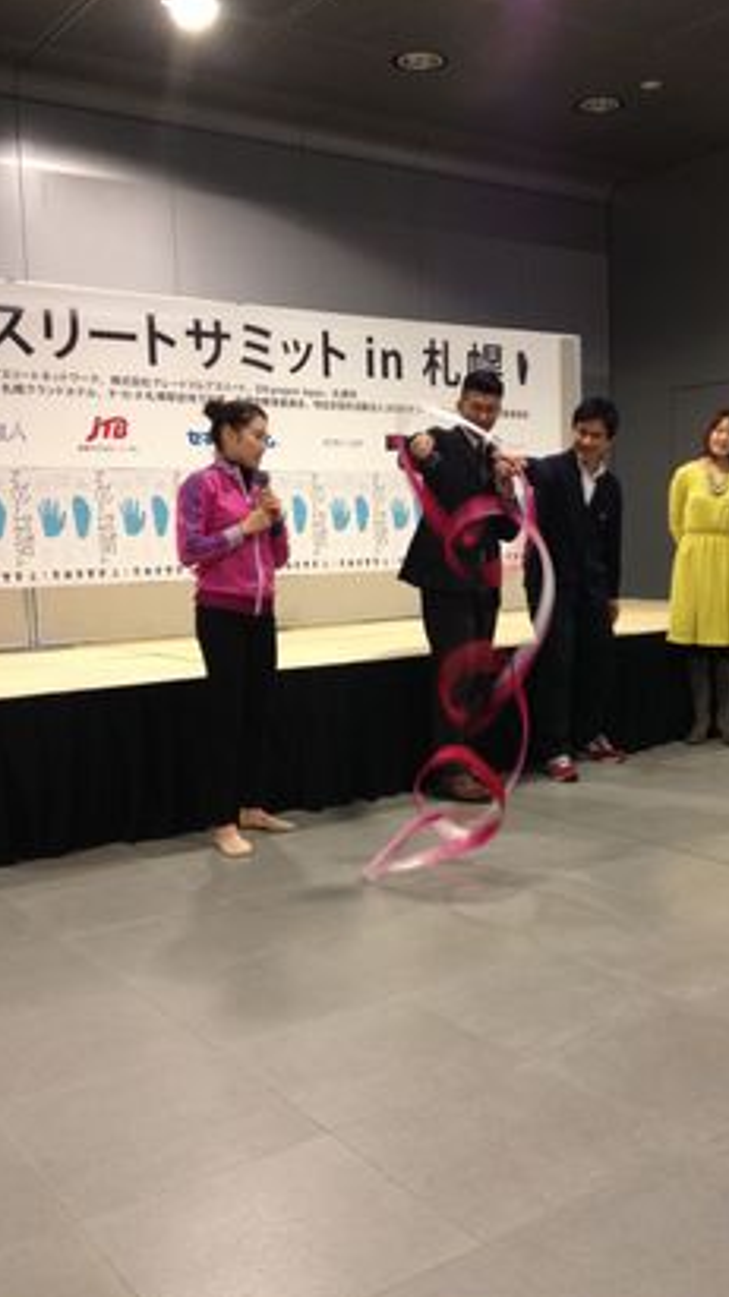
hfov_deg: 30.2
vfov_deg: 51.6
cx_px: 481
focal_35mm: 39
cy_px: 644
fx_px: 1341
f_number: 2.4
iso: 160
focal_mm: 4.28
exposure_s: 1/20
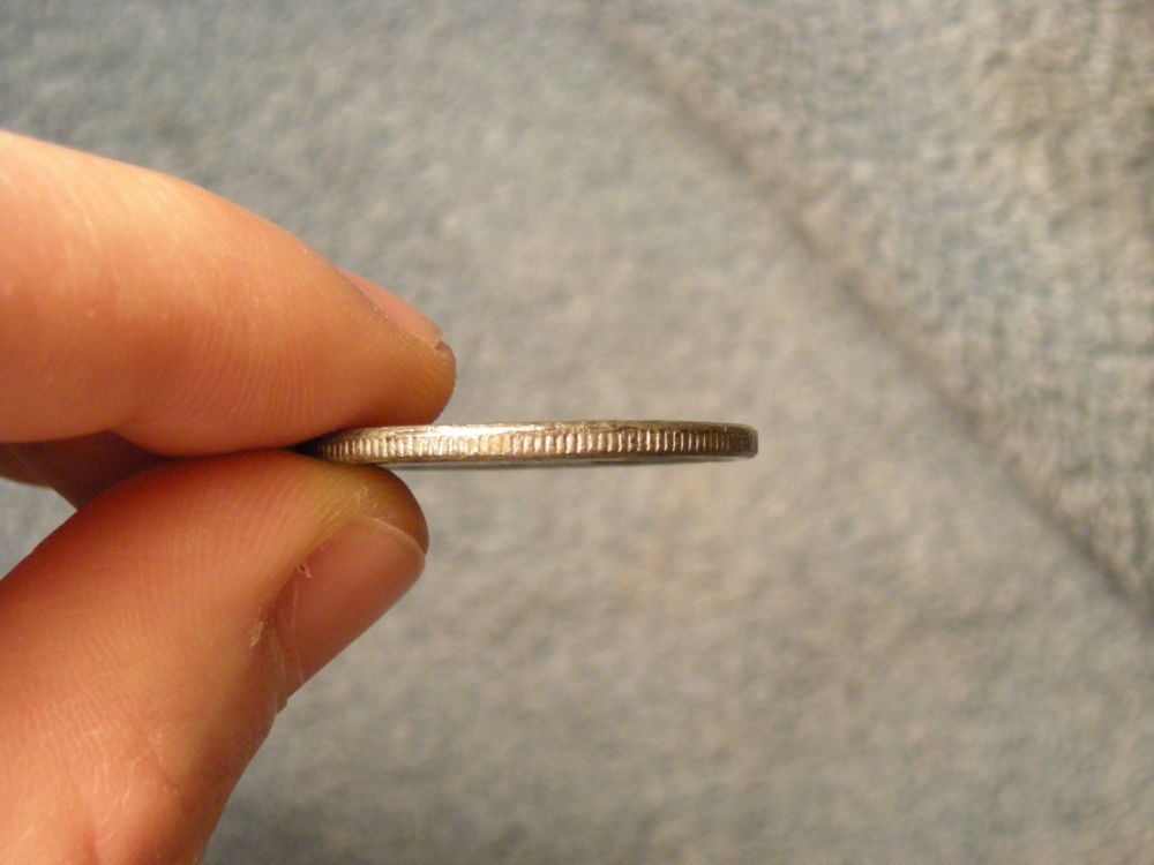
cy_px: 432
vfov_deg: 19.4
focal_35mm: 76
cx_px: 577
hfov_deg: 25.7
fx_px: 2534
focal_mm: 12.3
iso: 400
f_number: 3.9
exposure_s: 1/47.1
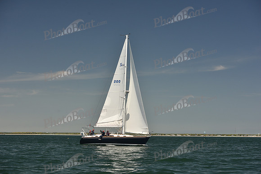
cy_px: 87
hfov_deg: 26.0
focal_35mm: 78
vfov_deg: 17.5
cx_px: 130
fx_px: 566
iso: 250
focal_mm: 78
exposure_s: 1/800
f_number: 6.3
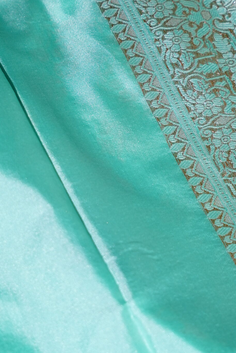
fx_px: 1789
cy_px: 171
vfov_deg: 11.3
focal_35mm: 182
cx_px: 100
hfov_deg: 7.5
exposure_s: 1/200
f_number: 2.8
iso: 250
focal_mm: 64.8
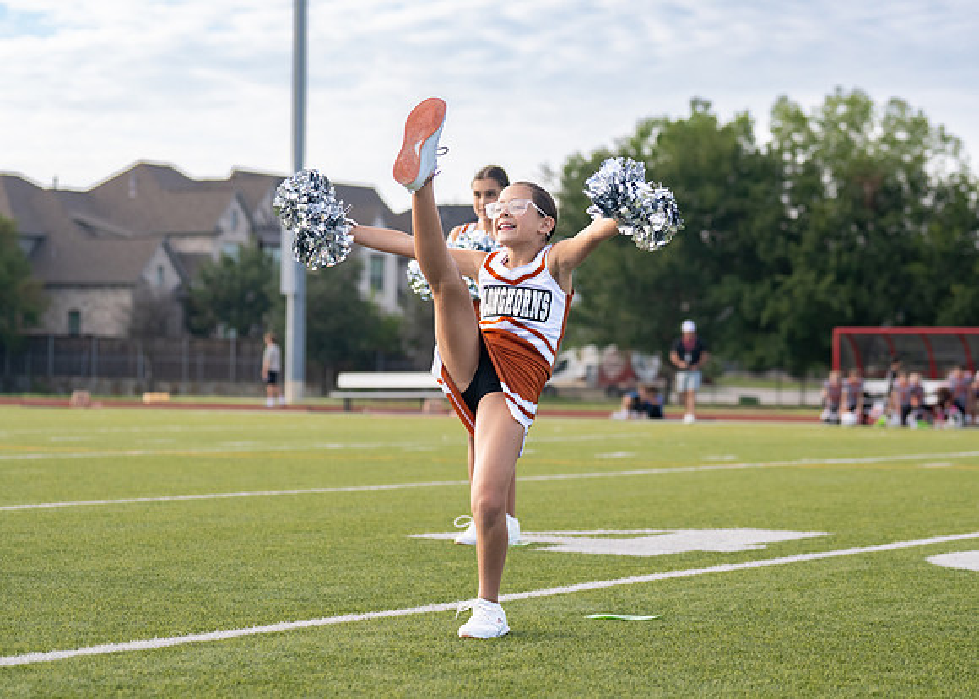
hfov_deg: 19.1
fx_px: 2912
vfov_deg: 13.7
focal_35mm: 105
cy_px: 324
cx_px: 484
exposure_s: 1/2500
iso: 400
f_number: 2.8
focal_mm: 70
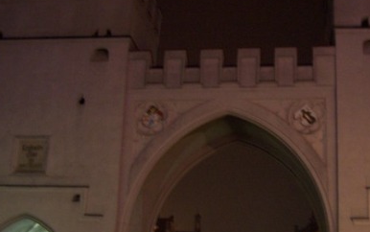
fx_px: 626
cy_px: 123
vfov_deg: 21.0
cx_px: 231
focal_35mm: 62
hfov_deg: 32.8
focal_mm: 6.3
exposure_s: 1/8
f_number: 2.8
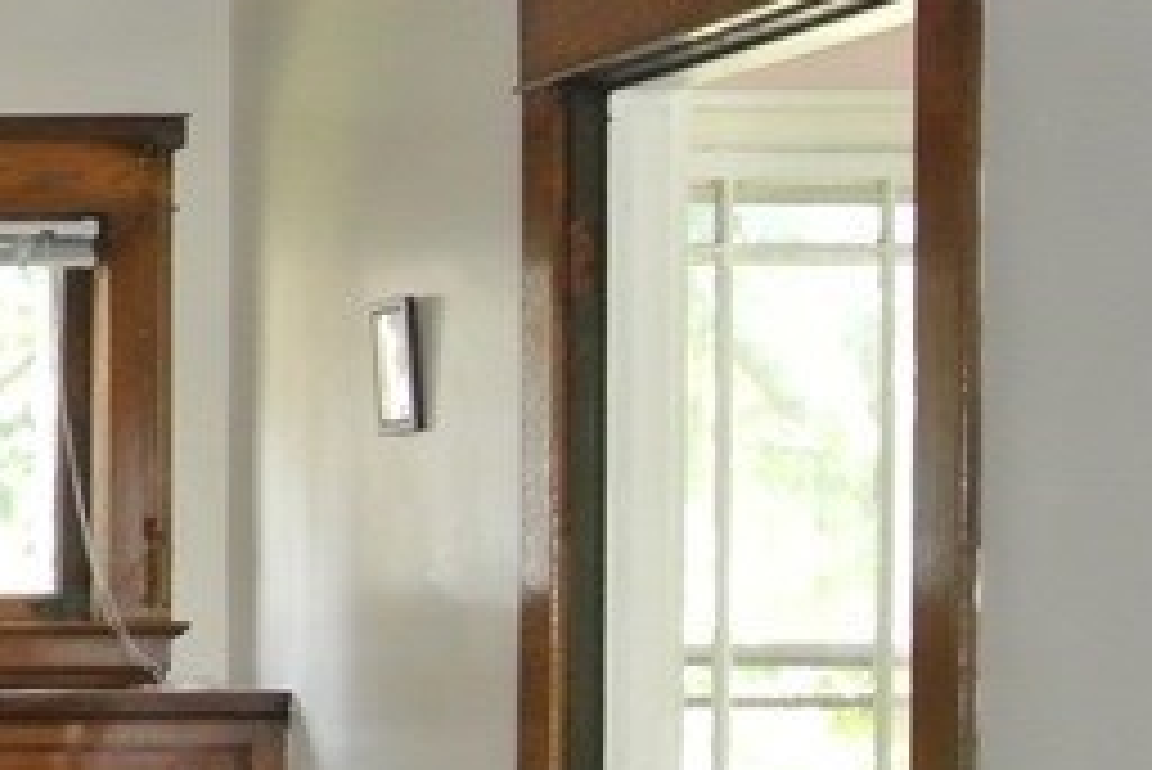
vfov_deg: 12.5
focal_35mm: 108
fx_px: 3458
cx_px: -1134
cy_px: 822
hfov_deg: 15.3
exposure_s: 1/60
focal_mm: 10
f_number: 3.5
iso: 800
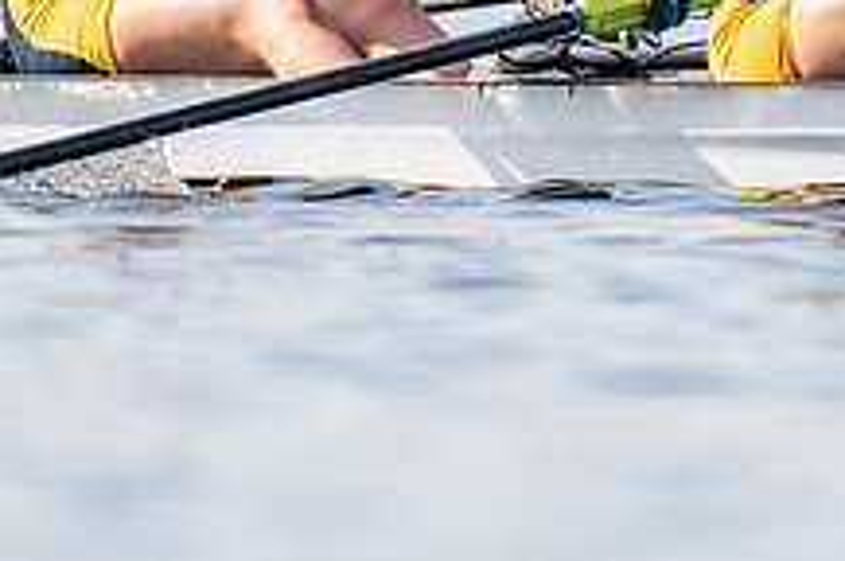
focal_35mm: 2408
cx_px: 935
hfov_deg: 0.9
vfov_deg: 0.6
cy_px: -187
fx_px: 56437
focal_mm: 600
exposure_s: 1/2500
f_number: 4
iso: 180
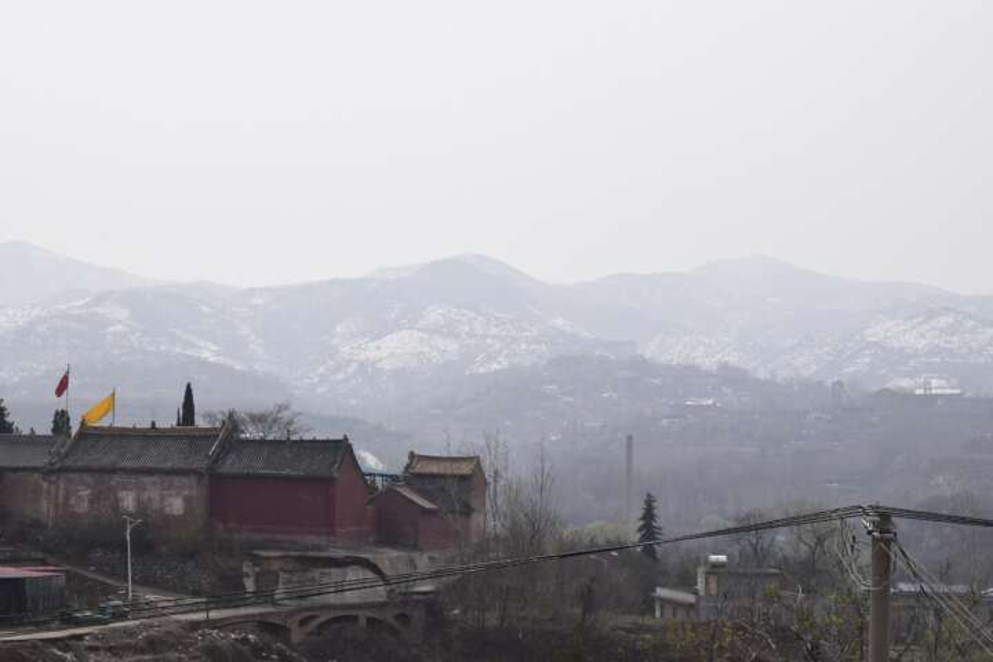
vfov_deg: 16.6
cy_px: 331
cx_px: 496
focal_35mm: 82
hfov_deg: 24.6
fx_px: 2275
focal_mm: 55
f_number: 11
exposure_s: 1/500
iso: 220
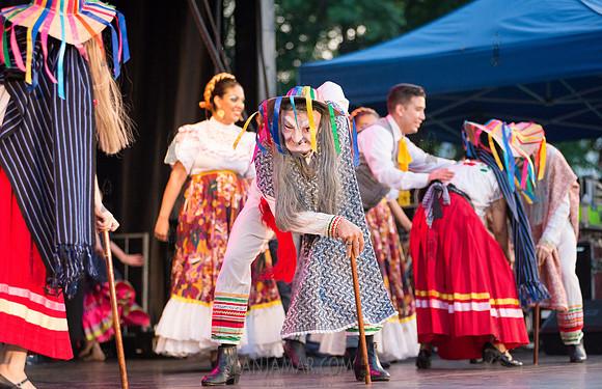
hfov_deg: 19.4
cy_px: 201
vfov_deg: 12.6
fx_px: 1757
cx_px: 301
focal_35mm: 106
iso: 4000
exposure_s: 1/800
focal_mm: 105
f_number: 2.8
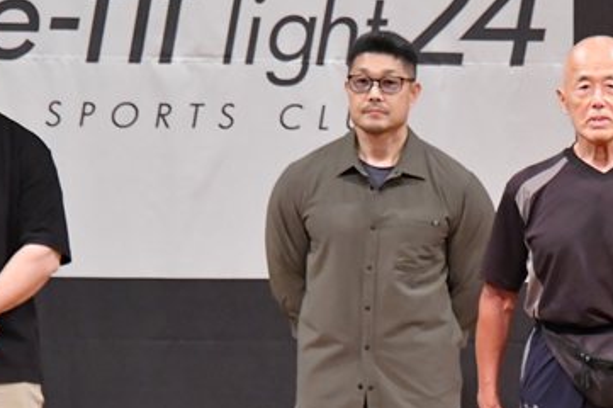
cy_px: 394
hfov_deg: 3.8
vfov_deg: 2.5
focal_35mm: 548
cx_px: 526
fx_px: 9323
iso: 8000
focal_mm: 170
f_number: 5.6
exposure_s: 1/400
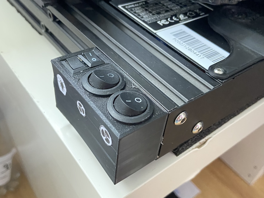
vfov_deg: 53.1
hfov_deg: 67.3
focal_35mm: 26
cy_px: 99
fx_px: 198
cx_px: 132
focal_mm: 4.25
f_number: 1.8
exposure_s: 1/30
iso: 800
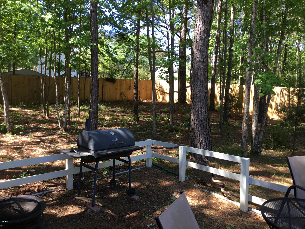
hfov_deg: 58.4
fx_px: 273
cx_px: 152
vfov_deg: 45.4
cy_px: 114
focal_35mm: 31
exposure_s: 1/124
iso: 25
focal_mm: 3.3
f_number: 2.4
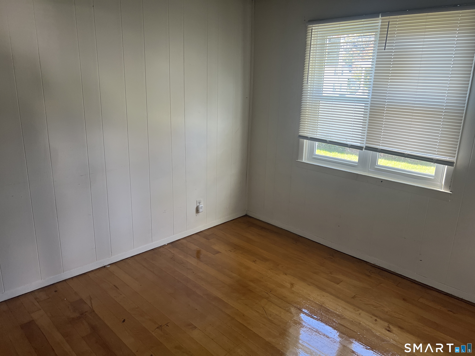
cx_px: 238
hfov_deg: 67.3
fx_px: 357
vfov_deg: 53.1
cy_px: 178
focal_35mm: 26
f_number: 1.5
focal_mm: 5.7
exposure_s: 1/111
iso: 125
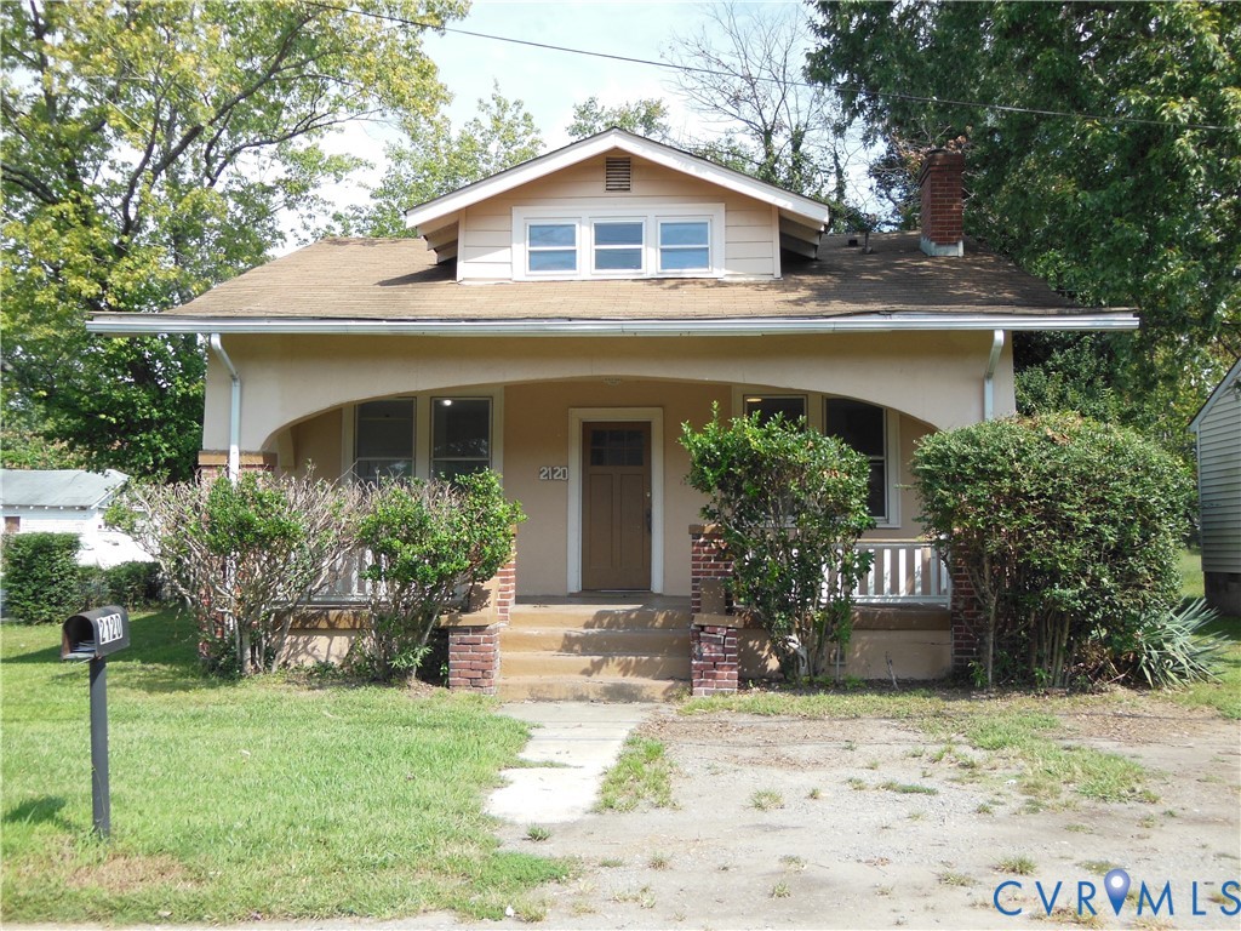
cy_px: 466
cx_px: 620
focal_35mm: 34
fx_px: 1219
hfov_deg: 54.0
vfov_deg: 41.8
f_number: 3.9
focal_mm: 6
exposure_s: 1/500
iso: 125
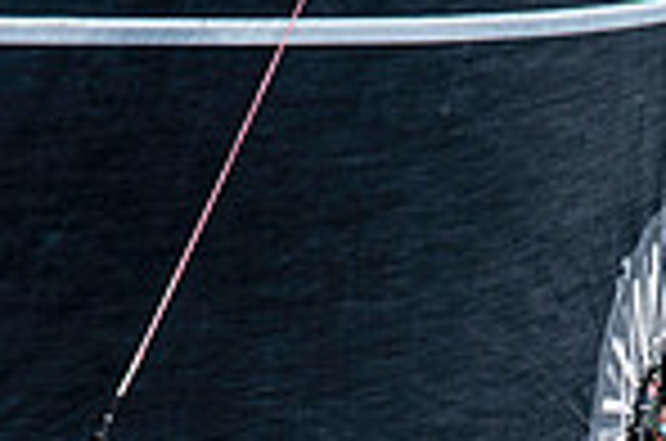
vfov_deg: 0.8
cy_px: 736
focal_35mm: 1767
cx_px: 508
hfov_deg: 1.2
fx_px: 32619
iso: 500
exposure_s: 1/320
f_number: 5.6
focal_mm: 300
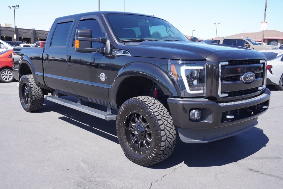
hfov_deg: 55.1
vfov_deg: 38.4
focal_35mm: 34
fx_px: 271
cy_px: 94
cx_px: 142
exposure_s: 1/125
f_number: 6.3
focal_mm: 23
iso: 100
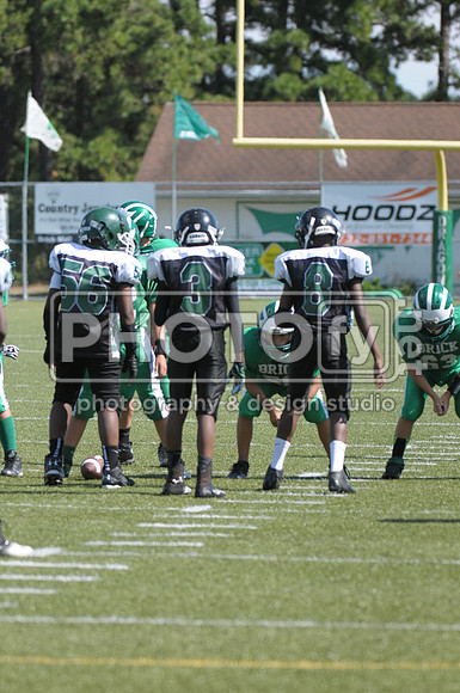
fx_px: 5767
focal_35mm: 300
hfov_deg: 4.6
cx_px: 230
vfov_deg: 6.9
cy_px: 346
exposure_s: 1/3200
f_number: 4
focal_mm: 200
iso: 640
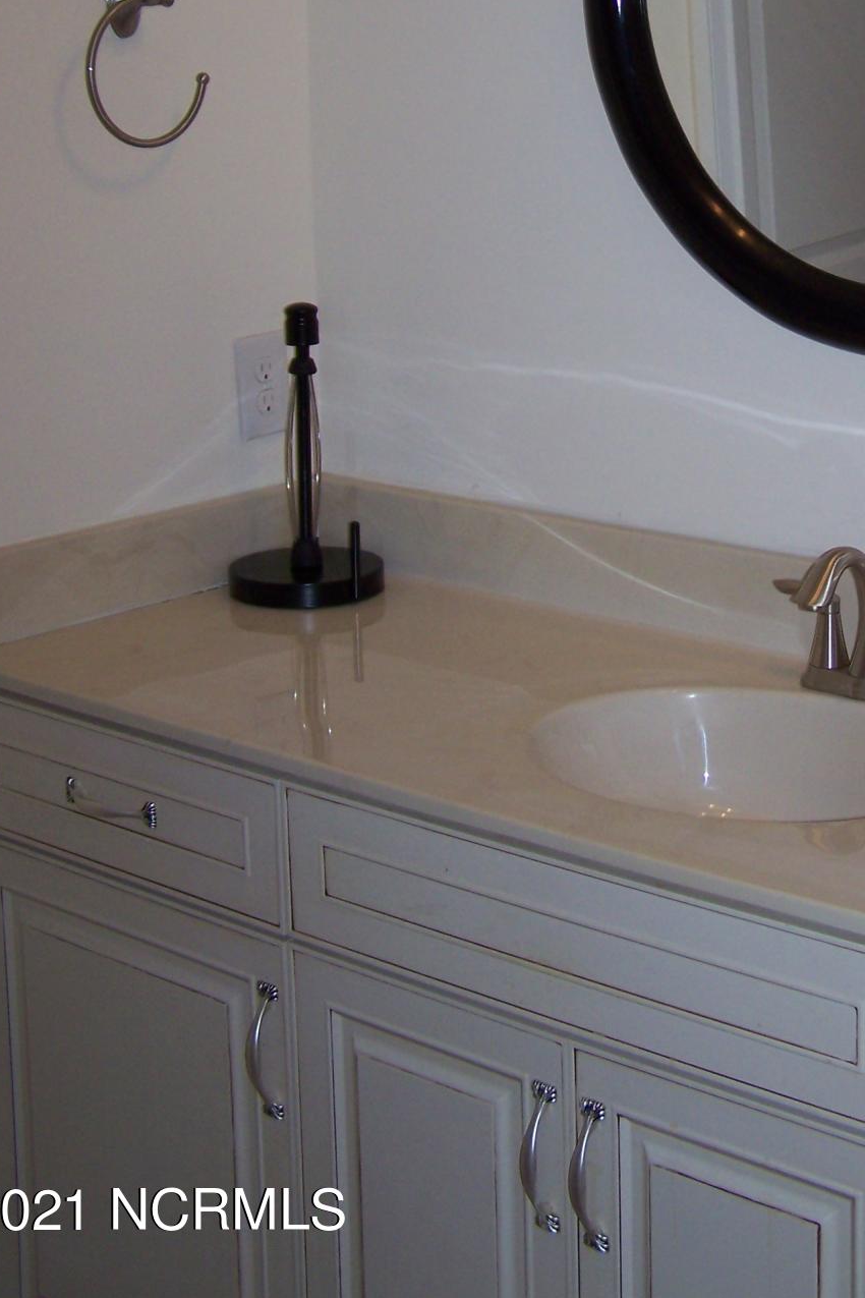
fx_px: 2234
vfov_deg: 31.6
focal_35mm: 62
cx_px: 684
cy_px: 282
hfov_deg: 21.7
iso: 80
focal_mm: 6.3
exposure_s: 1/60
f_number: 2.8
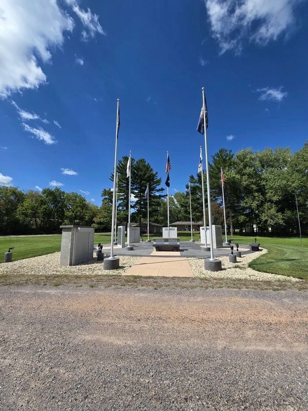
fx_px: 154
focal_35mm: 13
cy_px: 206
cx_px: 154
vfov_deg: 106.2
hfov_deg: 89.9
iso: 50
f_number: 2.2
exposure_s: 1/3075
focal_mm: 2.2
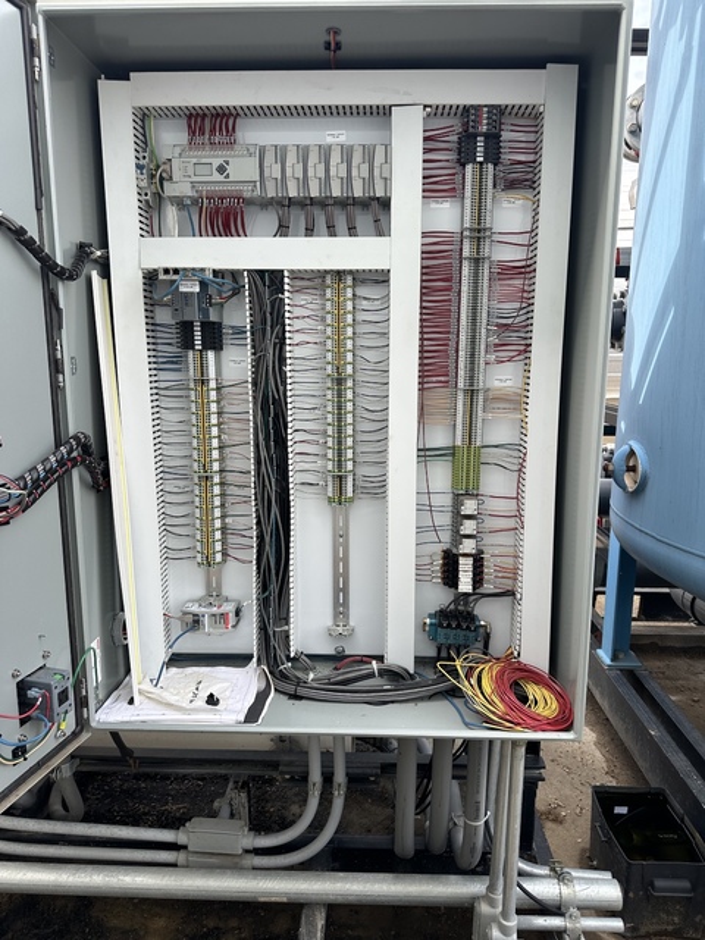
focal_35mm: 24
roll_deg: -1.4
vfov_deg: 71.6
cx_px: 352
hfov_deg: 56.8
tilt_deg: -10.9
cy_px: 470
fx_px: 652
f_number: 1.78
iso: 80
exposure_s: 1/714
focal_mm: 6.86
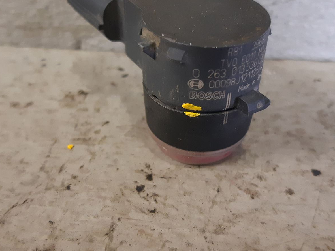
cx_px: 161
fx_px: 435
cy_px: 124
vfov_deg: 32.2
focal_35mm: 45
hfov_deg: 42.1
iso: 250
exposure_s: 1/50
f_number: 1.7
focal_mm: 3.93
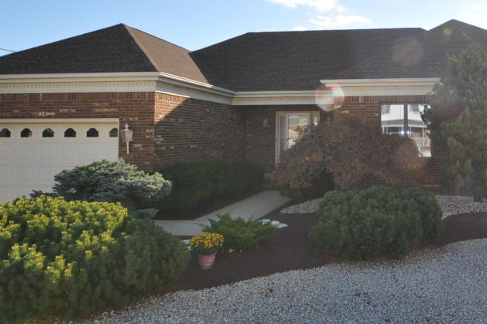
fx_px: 418
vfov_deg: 41.8
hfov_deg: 57.4
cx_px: 364
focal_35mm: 31
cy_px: 109
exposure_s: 1/200
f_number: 10
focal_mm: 11
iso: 200
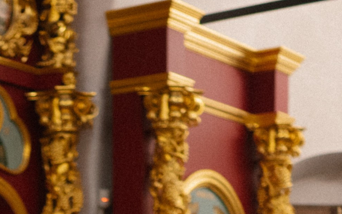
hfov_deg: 13.8
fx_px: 1389
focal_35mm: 149
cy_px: 442
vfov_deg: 8.3
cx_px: -6
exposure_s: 1/320
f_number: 1.8
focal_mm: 35
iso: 800
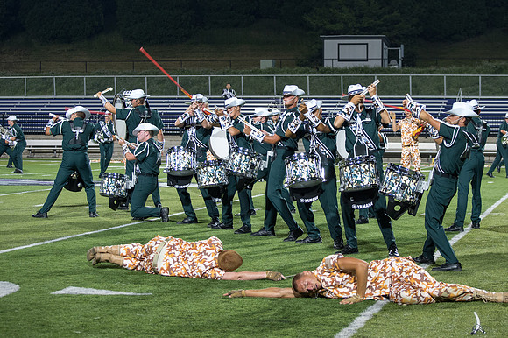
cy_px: 123
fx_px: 1284
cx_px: 295
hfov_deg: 22.4
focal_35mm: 91
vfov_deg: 15.0
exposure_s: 1/160
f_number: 4.5
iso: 1800
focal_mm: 70
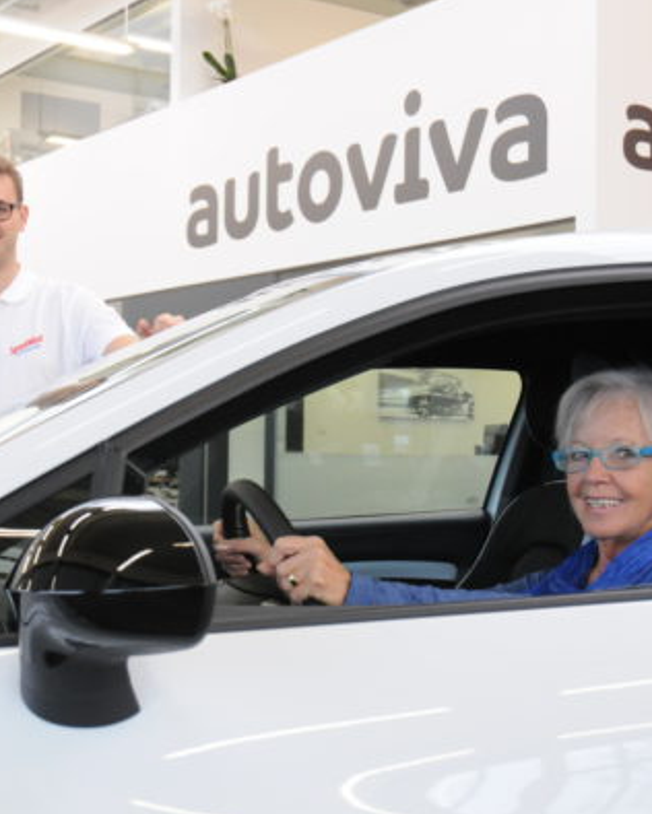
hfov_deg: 26.2
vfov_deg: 32.6
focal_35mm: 58
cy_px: 407
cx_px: 202
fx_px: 1392
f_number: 5.6
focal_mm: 27
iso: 1600
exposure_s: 1/125
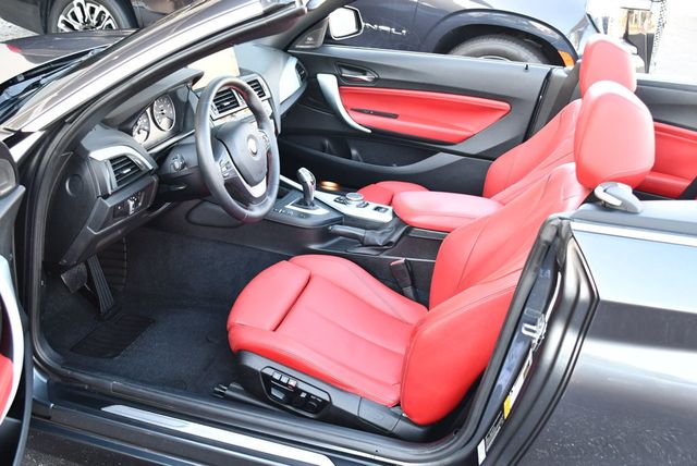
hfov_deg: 53.1
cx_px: 348
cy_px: 233
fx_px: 698
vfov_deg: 36.9
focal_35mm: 36
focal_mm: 18
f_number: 3.5
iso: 800
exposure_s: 1/125
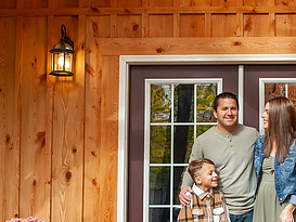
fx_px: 744
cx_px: 262
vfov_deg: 17.0
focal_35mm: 87
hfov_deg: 22.0
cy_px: 119
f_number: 5.6
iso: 500
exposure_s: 1/160
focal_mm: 30
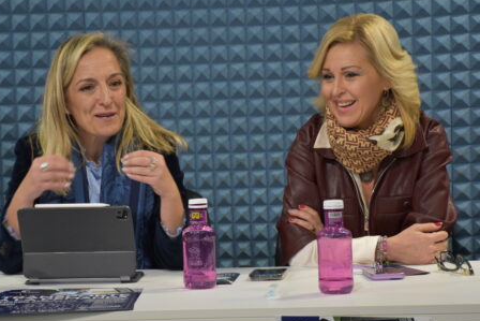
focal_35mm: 150
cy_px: 204
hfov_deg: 13.7
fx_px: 1996
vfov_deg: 9.2
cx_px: 199
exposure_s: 1/60
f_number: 5
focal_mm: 75
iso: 2000
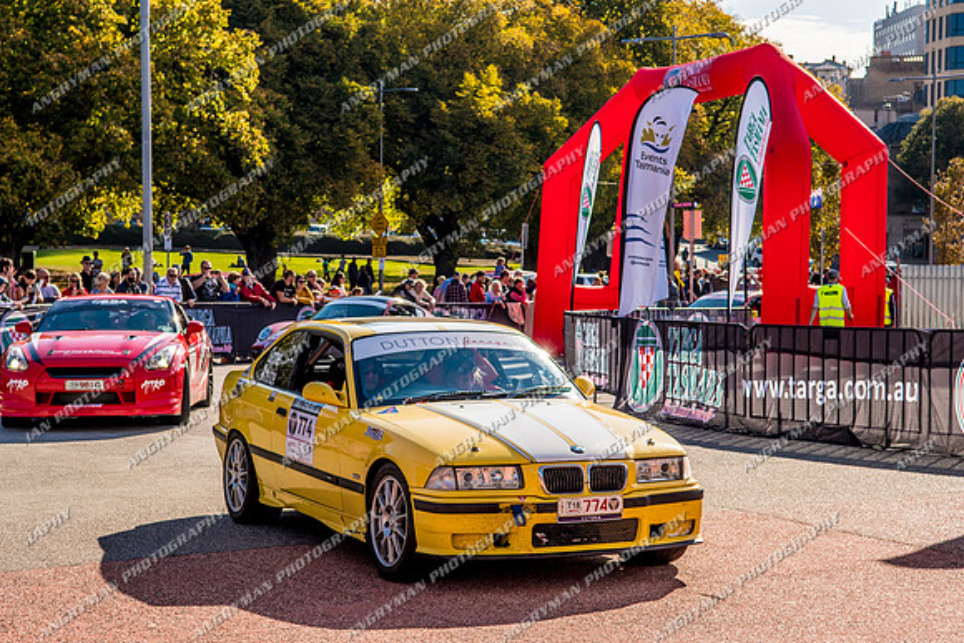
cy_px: 322
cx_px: 482
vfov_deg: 18.2
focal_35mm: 75
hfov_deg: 27.0
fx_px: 2009
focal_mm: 50
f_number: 5.6
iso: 160
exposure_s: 1/1000
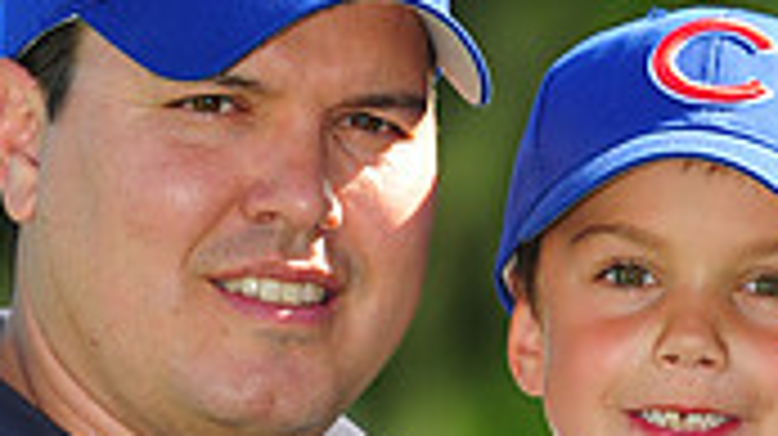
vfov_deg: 2.0
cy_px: 796
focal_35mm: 615
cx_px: 418
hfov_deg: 3.5
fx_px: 12677
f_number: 5.6
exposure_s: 1/400
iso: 200
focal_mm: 175
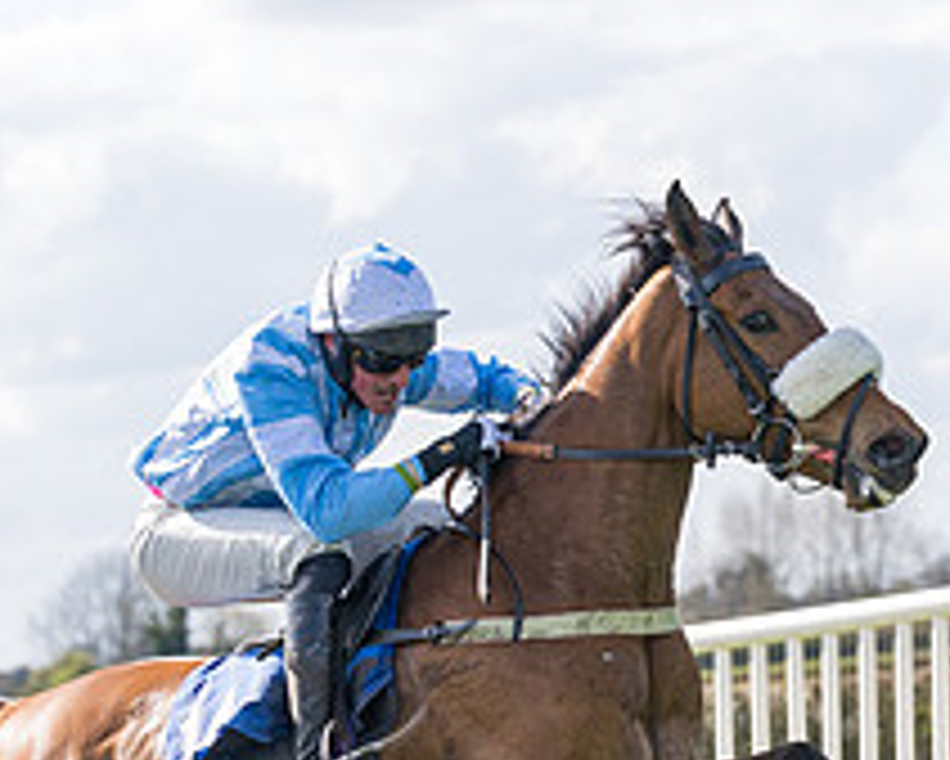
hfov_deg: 7.6
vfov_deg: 6.0
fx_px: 7173
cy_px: 881
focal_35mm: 255
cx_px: 535
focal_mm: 85
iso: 400
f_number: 4
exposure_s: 1/2000
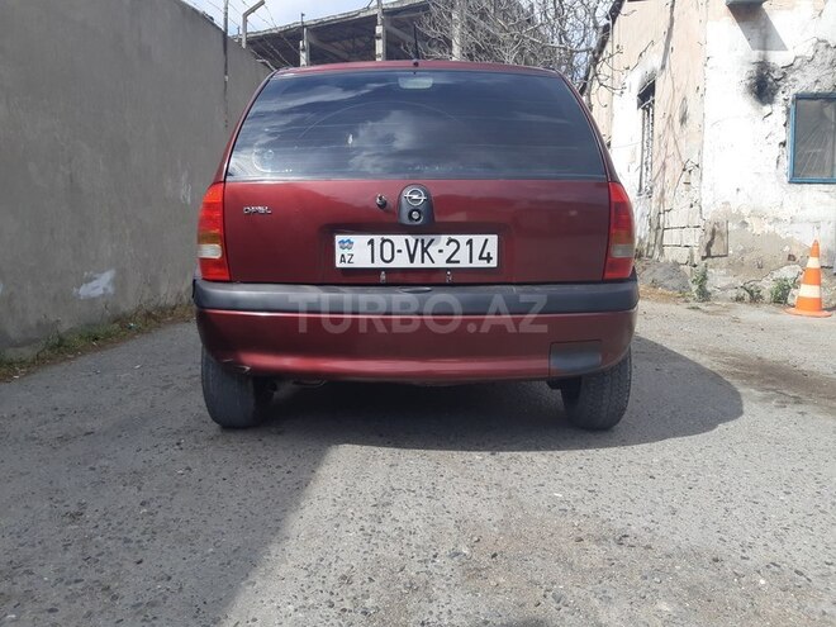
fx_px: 628
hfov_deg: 67.3
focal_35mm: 26
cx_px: 418
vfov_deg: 53.1
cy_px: 314
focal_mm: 3.93
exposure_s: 1/1439
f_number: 1.7
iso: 40
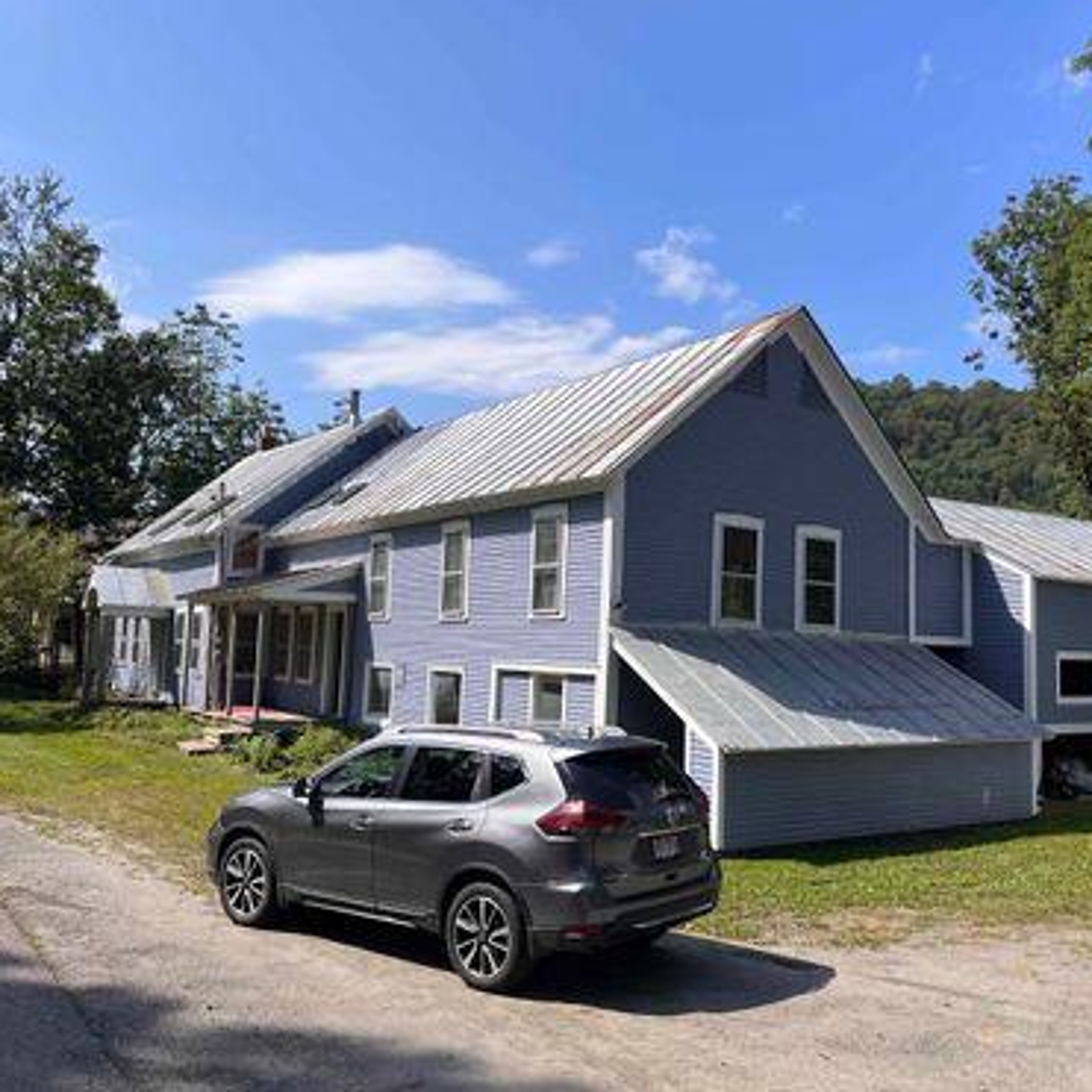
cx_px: 633
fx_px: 1106
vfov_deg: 52.5
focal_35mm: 31
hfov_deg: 52.3
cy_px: 546
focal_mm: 5.1
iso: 50
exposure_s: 1/3311
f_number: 1.6
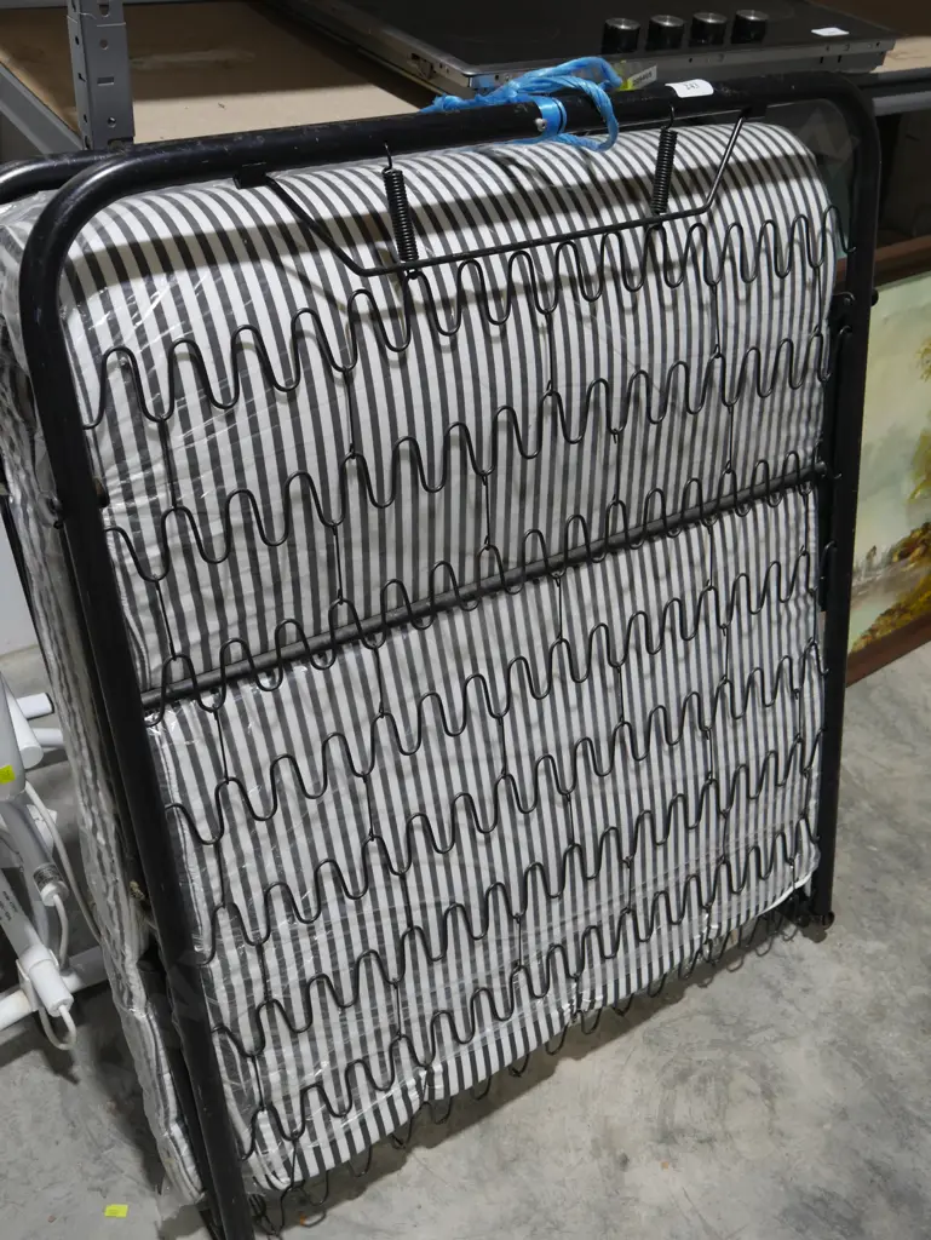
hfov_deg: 44.2
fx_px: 1147
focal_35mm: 32
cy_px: 620
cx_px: 466
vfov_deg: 56.8
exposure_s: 1/60
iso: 320
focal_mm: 16
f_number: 4.5
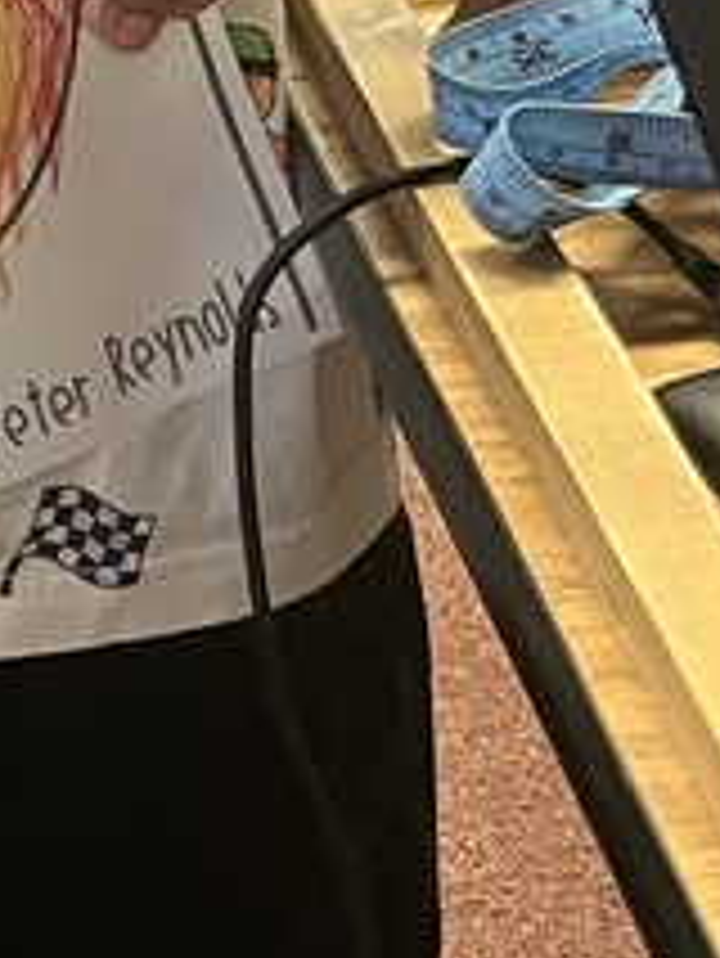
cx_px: -950
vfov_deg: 14.0
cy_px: -747
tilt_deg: -11.7
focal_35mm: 125
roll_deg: +9.2
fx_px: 3463
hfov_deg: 10.4
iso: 160
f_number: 1.6
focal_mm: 5.1
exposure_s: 1/60
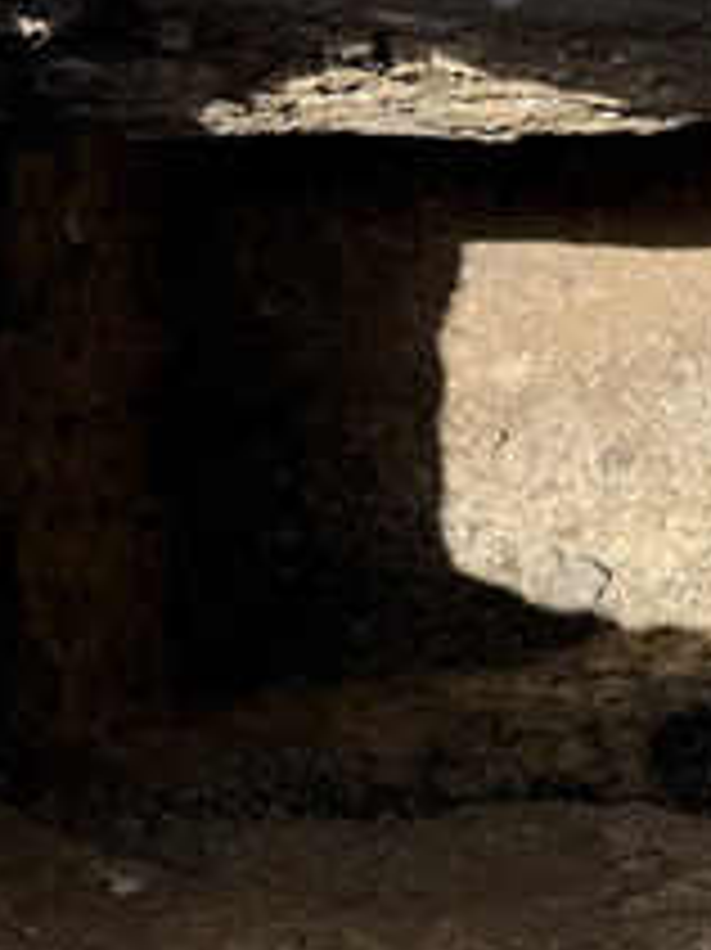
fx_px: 2083
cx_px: 423
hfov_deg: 19.3
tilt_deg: -75.6
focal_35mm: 76
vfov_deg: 25.7
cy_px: 412
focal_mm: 6.76
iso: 80
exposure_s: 1/1949
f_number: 1.78
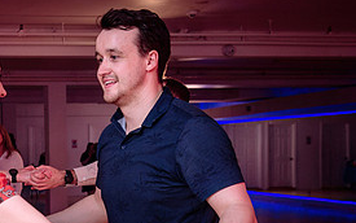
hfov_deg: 23.5
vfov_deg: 15.3
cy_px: 185
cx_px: 18
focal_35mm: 85
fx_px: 825
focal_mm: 32
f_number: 3.5
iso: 500
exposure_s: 1/200
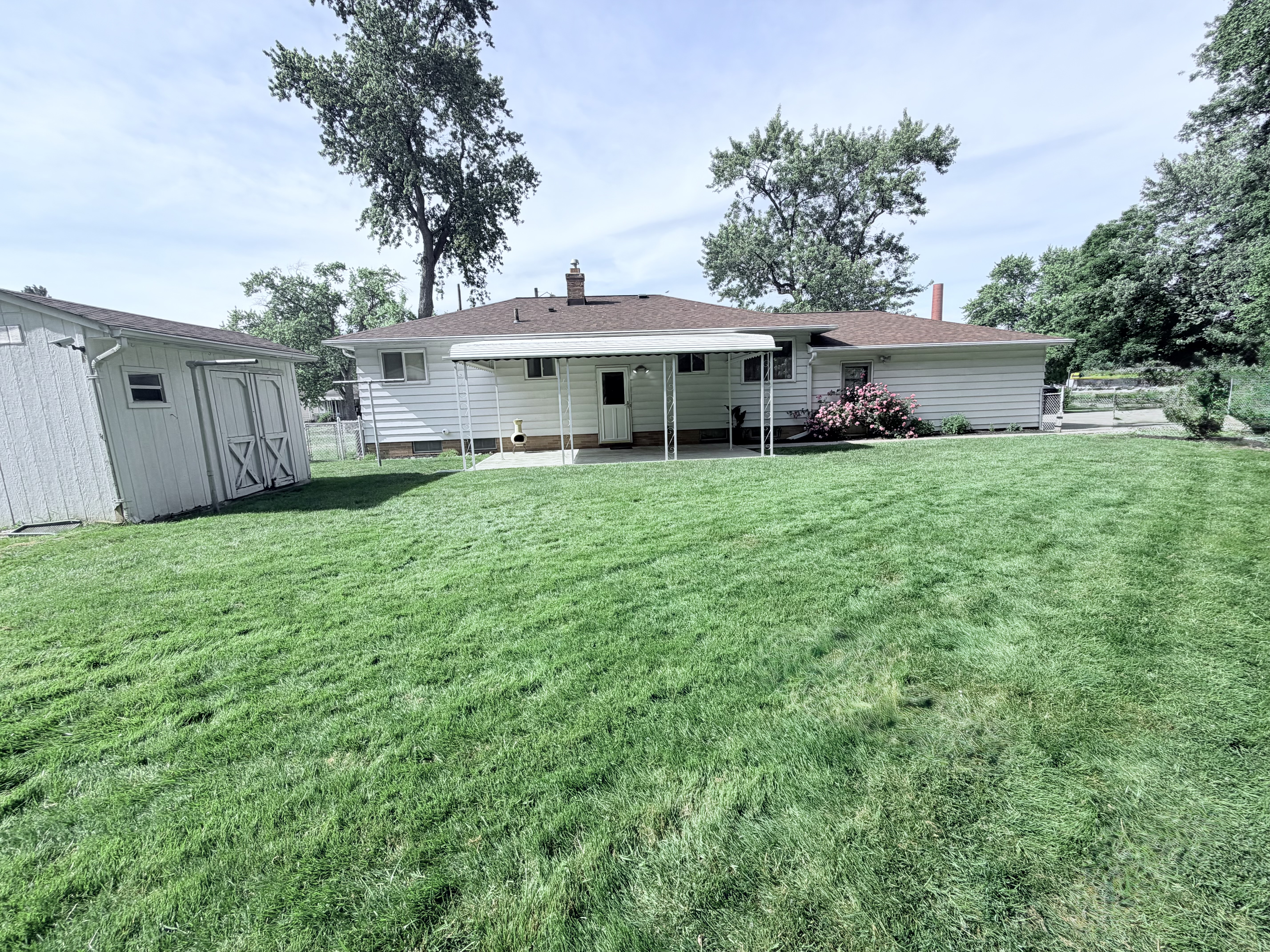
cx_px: 635
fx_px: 514
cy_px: 476
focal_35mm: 14
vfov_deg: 85.7
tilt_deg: -7.7
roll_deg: +3.5
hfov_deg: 102.1
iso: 25
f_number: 2.2
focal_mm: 2.22
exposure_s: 1/770
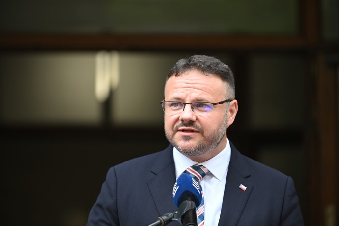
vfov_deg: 7.6
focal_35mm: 180
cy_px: 113
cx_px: 170
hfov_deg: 11.4
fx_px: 1694
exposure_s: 1/640
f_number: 3.2
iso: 450
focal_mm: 180
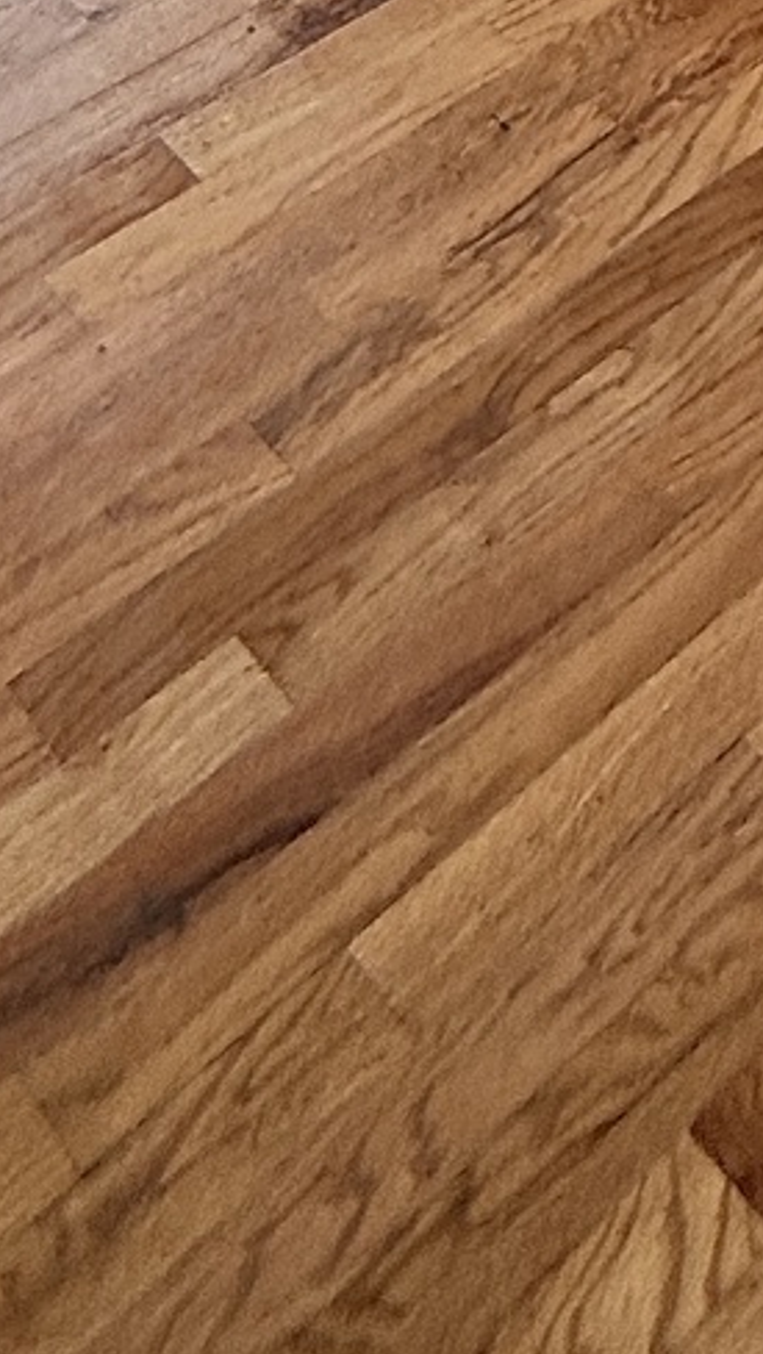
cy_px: -1637
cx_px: 228
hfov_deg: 16.7
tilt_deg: -3.7
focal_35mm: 72
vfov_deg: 16.8
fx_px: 2586
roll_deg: -3.5
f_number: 2.2
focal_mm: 2.22
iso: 64
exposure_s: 1/220
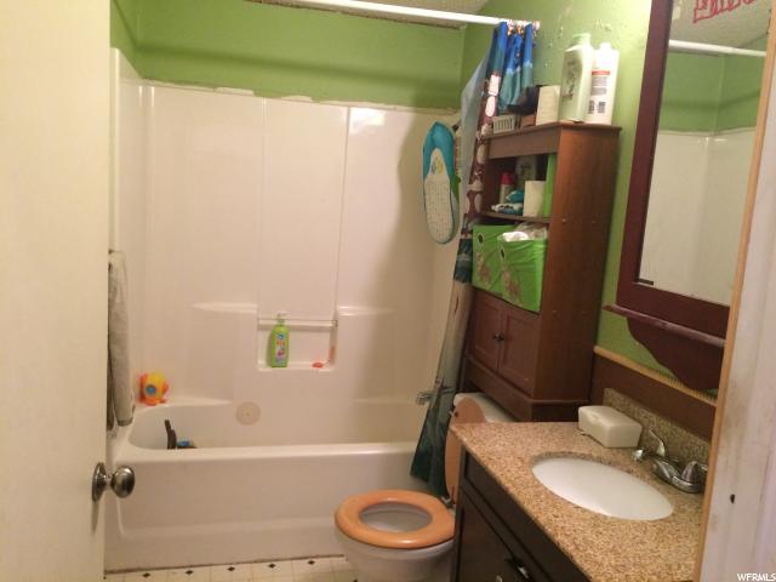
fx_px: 650
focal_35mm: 29
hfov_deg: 61.7
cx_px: 388
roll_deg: -3.5
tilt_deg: -8.9
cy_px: 291
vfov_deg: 48.2
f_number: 2.2
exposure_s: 1/30
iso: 250
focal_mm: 4.15
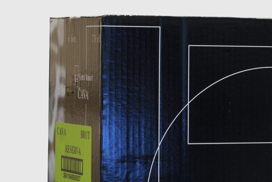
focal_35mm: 166
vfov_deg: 8.2
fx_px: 1254
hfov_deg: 12.3
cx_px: 226
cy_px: 180
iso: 100
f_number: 8
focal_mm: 50
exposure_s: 1/2
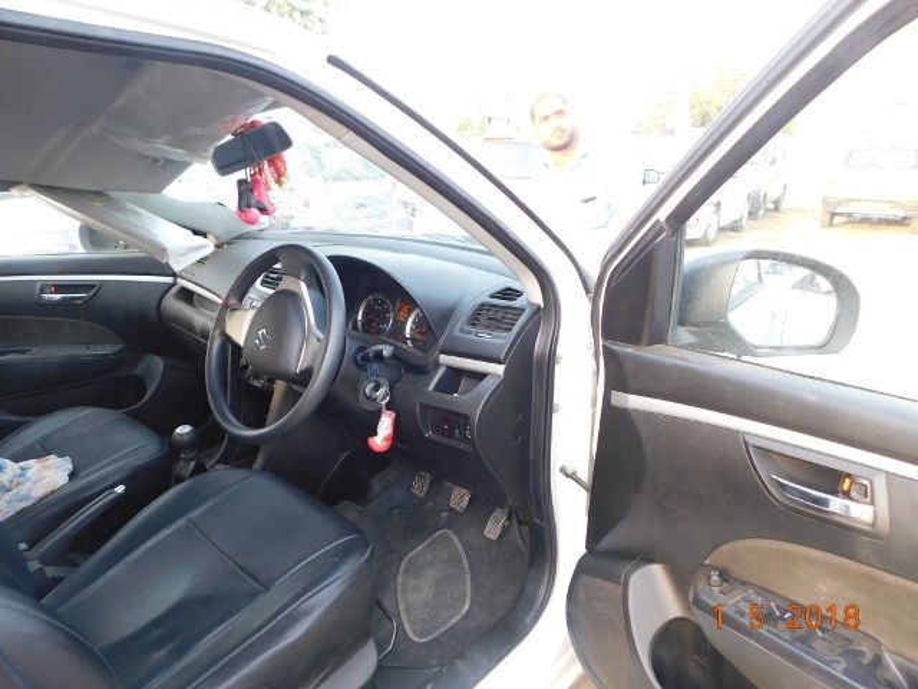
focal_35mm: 23
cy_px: 344
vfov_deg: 58.9
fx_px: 610
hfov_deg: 73.9
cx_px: 459
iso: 125
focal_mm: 4
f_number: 3
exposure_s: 1/30
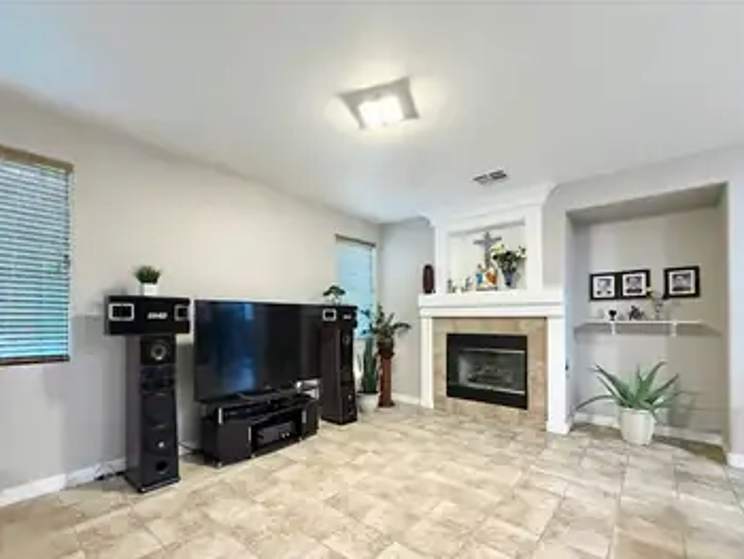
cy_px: 317
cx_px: 349
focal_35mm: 16
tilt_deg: -0.4
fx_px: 344
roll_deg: +0.0
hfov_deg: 94.3
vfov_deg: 77.8
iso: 800
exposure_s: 1/60
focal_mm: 2.22
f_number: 2.2
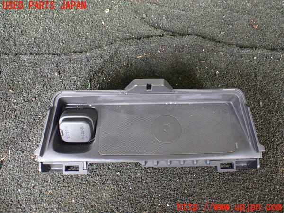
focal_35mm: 30
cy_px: 106
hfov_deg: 60.0
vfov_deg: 46.8
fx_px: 246
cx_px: 142
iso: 800
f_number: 2.3
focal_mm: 5.4
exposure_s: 1/30
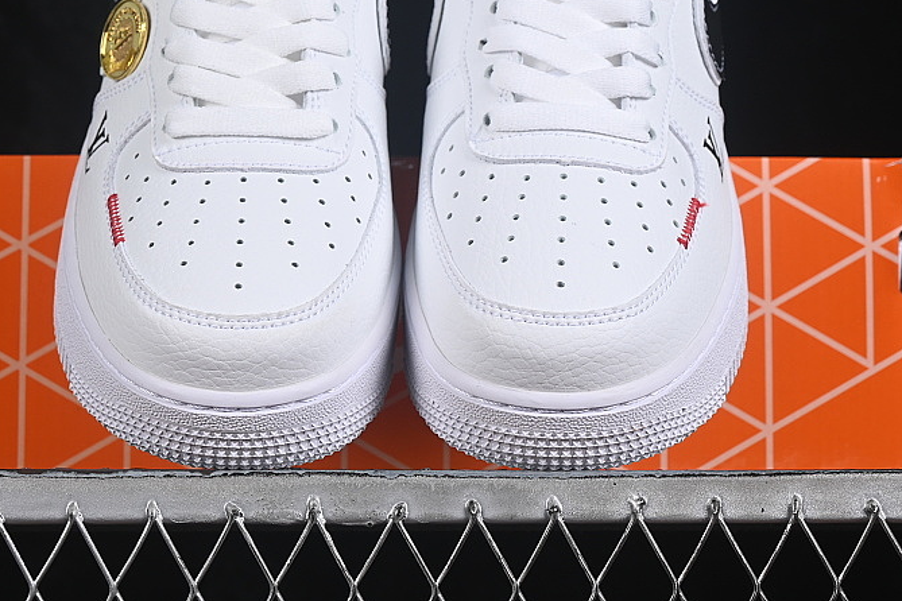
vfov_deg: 11.3
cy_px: 166
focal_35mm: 121
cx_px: 425
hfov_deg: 16.9
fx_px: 3031
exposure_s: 1/80
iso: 160
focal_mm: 50
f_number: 8
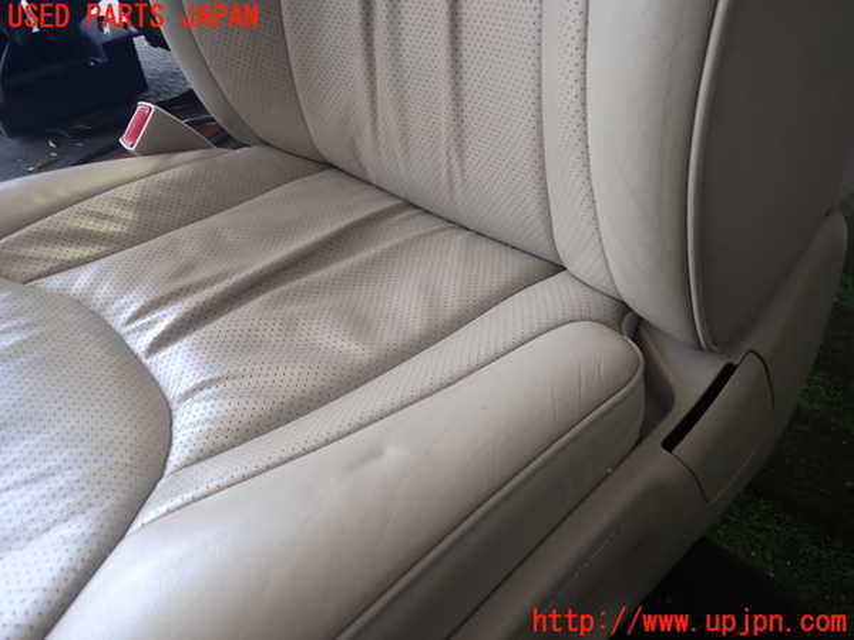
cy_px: 320
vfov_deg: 54.9
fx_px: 617
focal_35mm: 25
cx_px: 427
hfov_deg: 69.4
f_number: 2
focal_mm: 4.5
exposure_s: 1/125
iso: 200
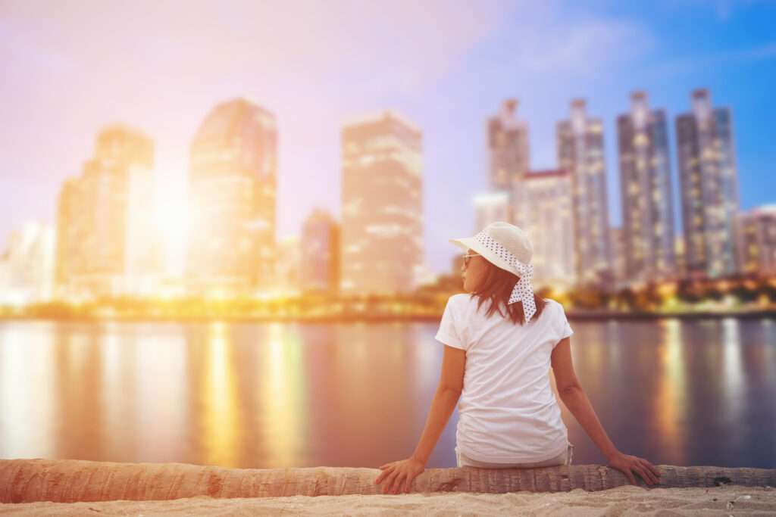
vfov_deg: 22.6
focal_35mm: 60
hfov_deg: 33.4
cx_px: 388
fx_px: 1293
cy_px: 258
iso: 100
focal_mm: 60
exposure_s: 1/200
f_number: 8
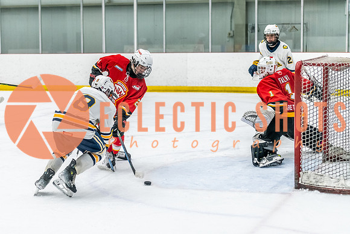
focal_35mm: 91
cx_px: 127
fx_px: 884
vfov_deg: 15.0
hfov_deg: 22.3
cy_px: 125
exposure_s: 1/800
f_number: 2.8
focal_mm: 70
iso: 3200
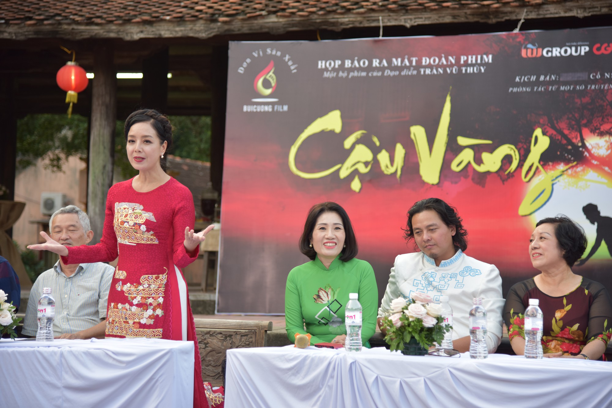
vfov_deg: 16.7
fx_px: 1394
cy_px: 204
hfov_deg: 24.8
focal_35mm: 82
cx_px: 306
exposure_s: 1/125
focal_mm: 82
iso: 200
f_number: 4
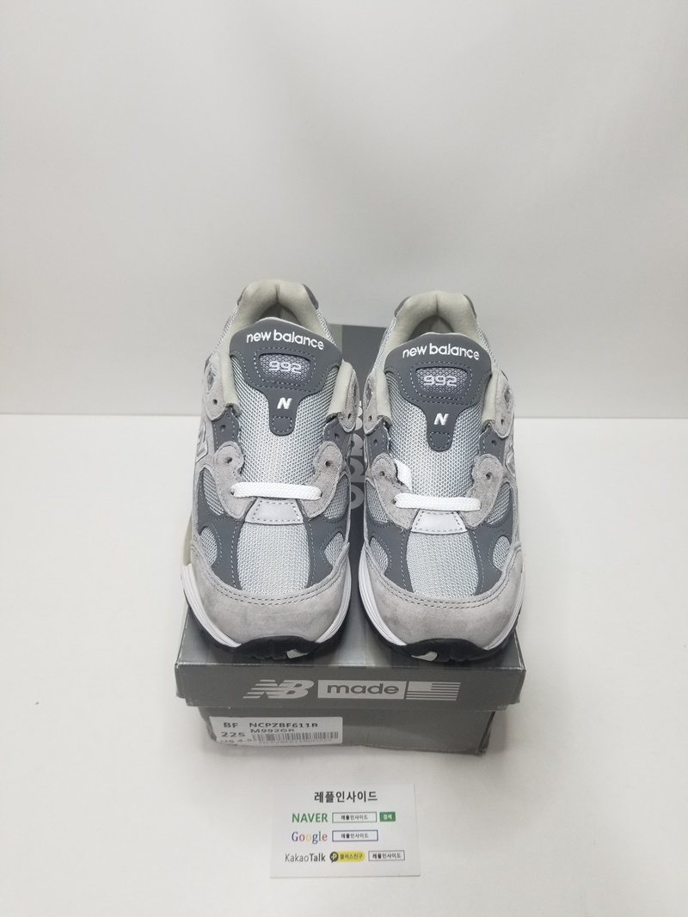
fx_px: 689
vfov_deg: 67.3
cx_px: 344
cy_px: 458
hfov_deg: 53.1
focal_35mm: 26
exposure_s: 1/120
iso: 100
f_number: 1.7
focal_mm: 4.25
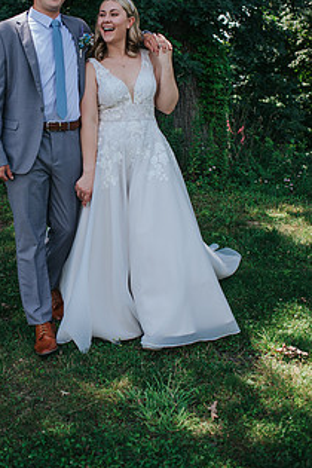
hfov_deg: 26.7
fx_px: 650
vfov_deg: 38.9
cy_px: 141
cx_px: 91
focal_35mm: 50
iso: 100
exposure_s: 1/500
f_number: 2.8
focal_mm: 35
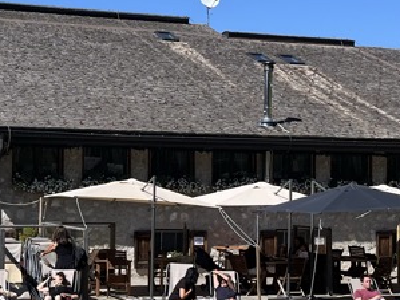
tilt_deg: +2.0
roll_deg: -1.5
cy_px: 137
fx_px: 1028
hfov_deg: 21.9
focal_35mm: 89
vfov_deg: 16.6
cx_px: 127
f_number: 1.6
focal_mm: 5.1
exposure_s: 1/3215
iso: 50
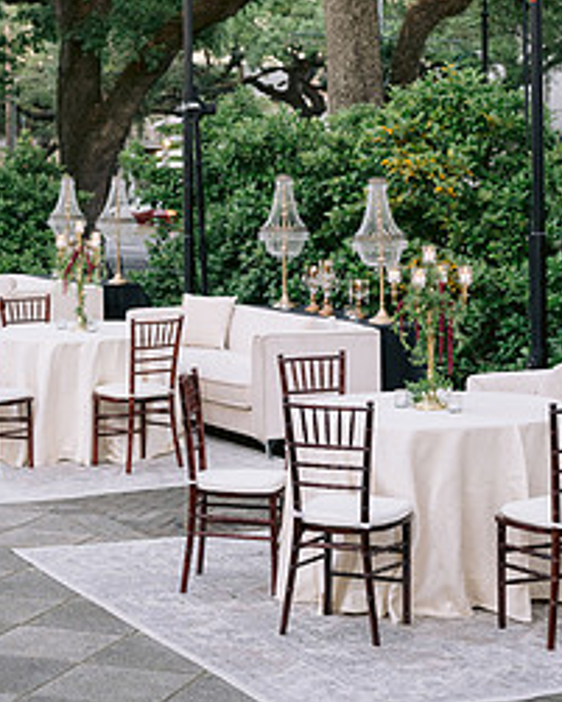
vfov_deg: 22.5
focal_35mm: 84
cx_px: 277
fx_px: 1745
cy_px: 148
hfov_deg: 18.3
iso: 800
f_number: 4.5
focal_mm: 50
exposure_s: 1/100
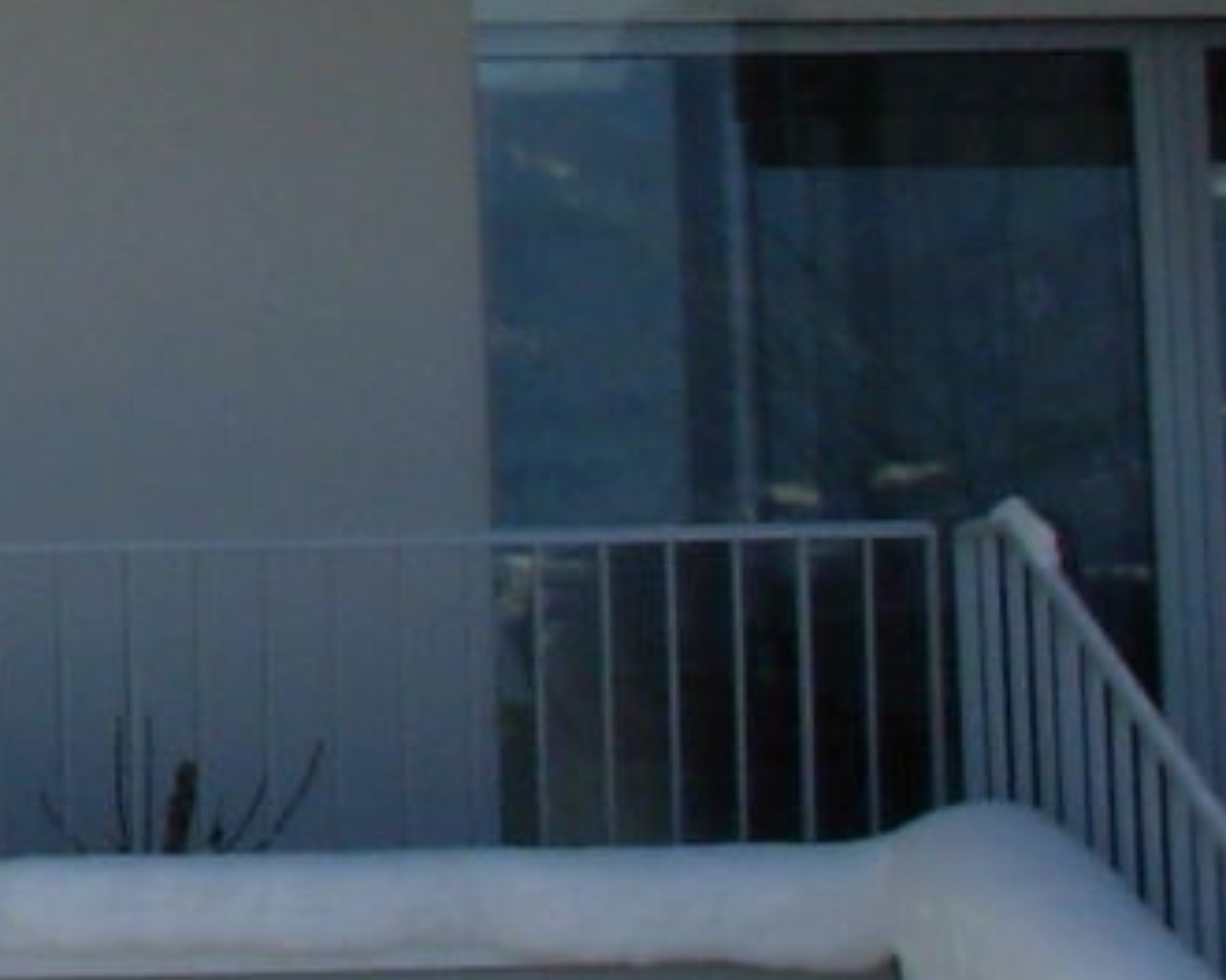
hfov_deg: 7.8
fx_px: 8346
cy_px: -828
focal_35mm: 230
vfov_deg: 6.6
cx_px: -1739
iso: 50
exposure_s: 1/683
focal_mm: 6.3
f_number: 4.9
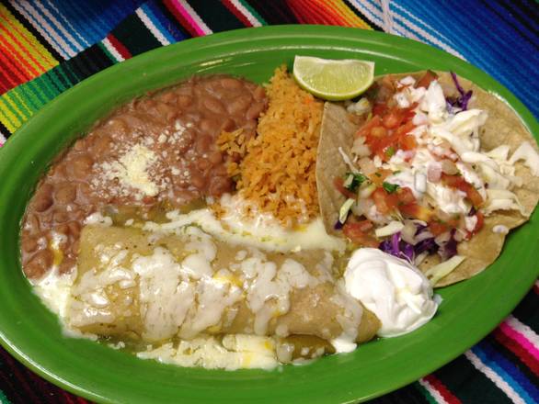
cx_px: 270
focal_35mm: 35
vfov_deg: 40.7
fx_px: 545
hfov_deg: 52.6
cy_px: 202
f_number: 2.4
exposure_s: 1/20
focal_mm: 4.28
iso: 64
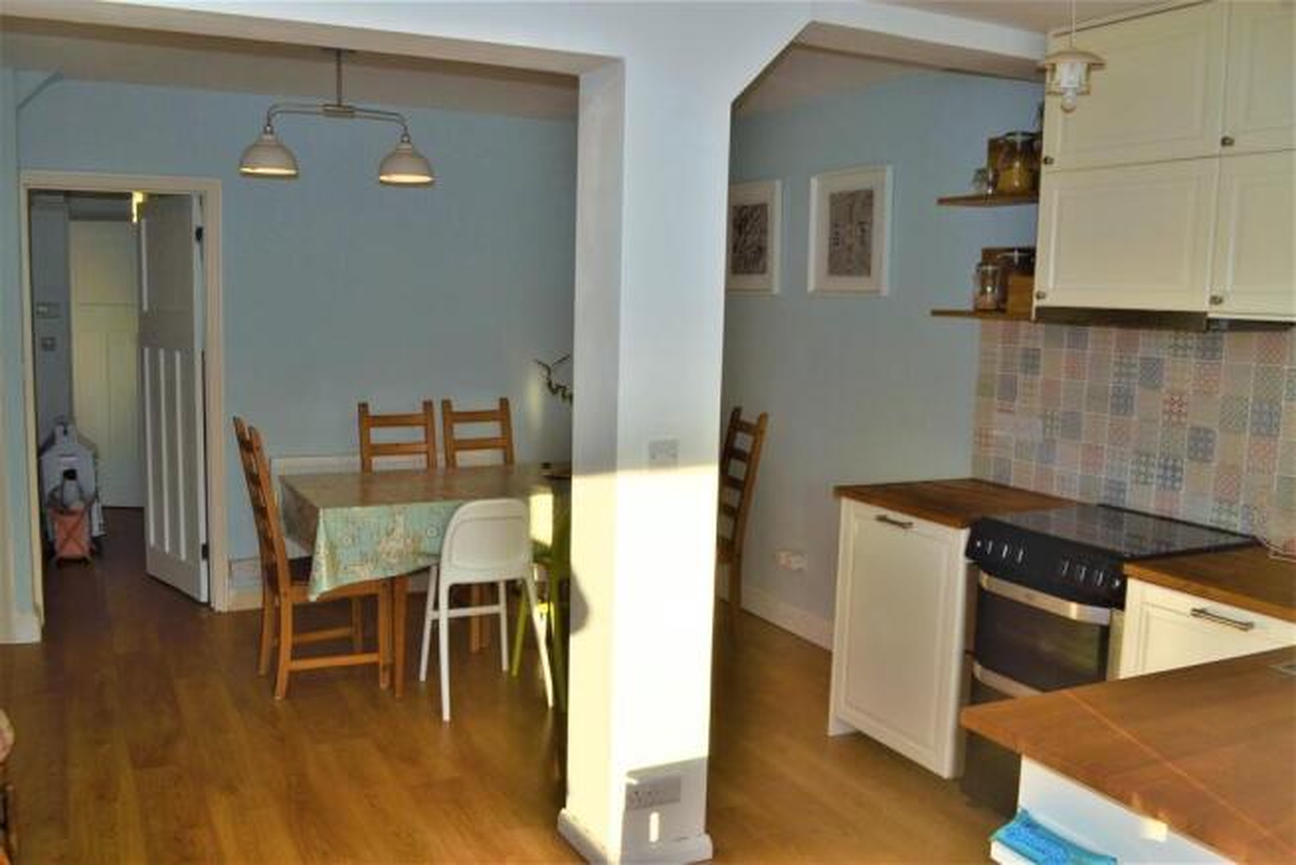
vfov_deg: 43.6
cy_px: 432
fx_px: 1080
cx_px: 648
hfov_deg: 61.9
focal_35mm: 30
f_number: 6.3
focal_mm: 20
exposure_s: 1/200
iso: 100
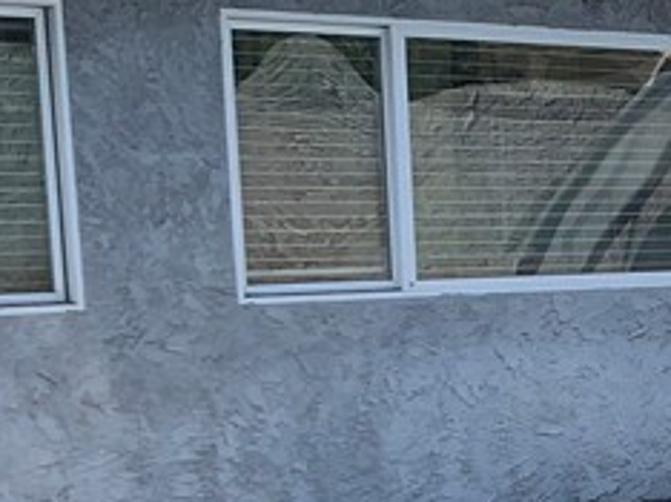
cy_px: 749
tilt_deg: -17.2
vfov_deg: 12.4
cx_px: 995
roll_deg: -0.7
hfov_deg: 15.9
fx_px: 2208
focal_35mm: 114
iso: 25
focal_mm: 4.25
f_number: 1.8
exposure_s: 1/1100
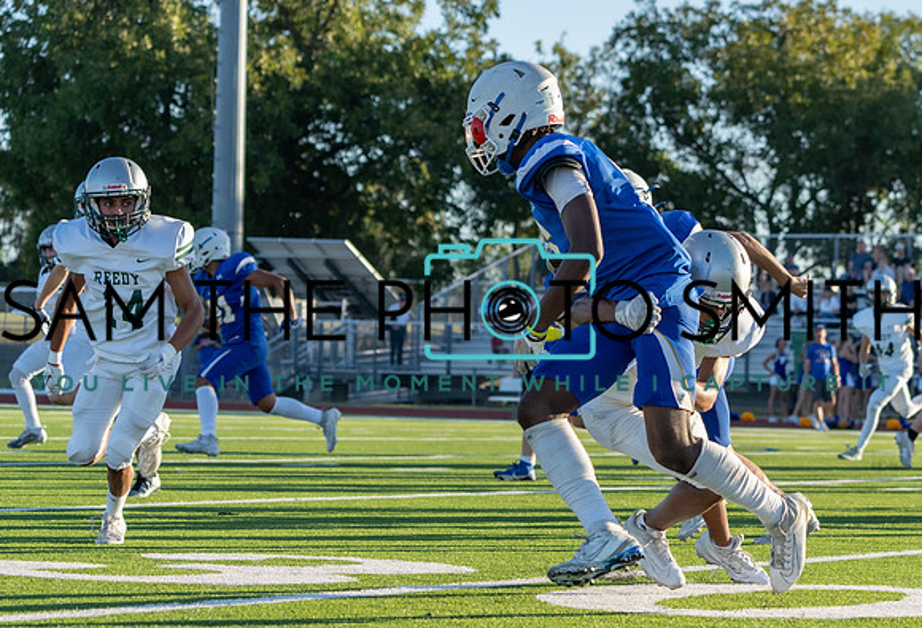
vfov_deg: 9.9
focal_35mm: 141
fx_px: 3625
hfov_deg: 14.5
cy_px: 369
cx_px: 647
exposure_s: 1/1250
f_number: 5.6
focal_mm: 100
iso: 500
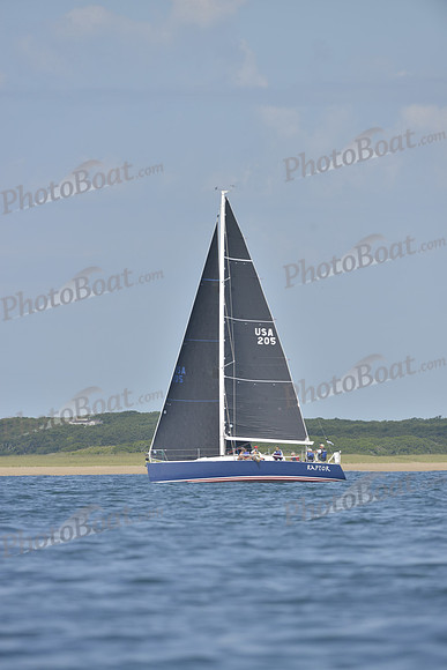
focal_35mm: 400
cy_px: 335
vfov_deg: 5.2
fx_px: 7445
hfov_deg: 3.4
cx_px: 224
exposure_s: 1/1600
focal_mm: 400
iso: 280
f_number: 6.3
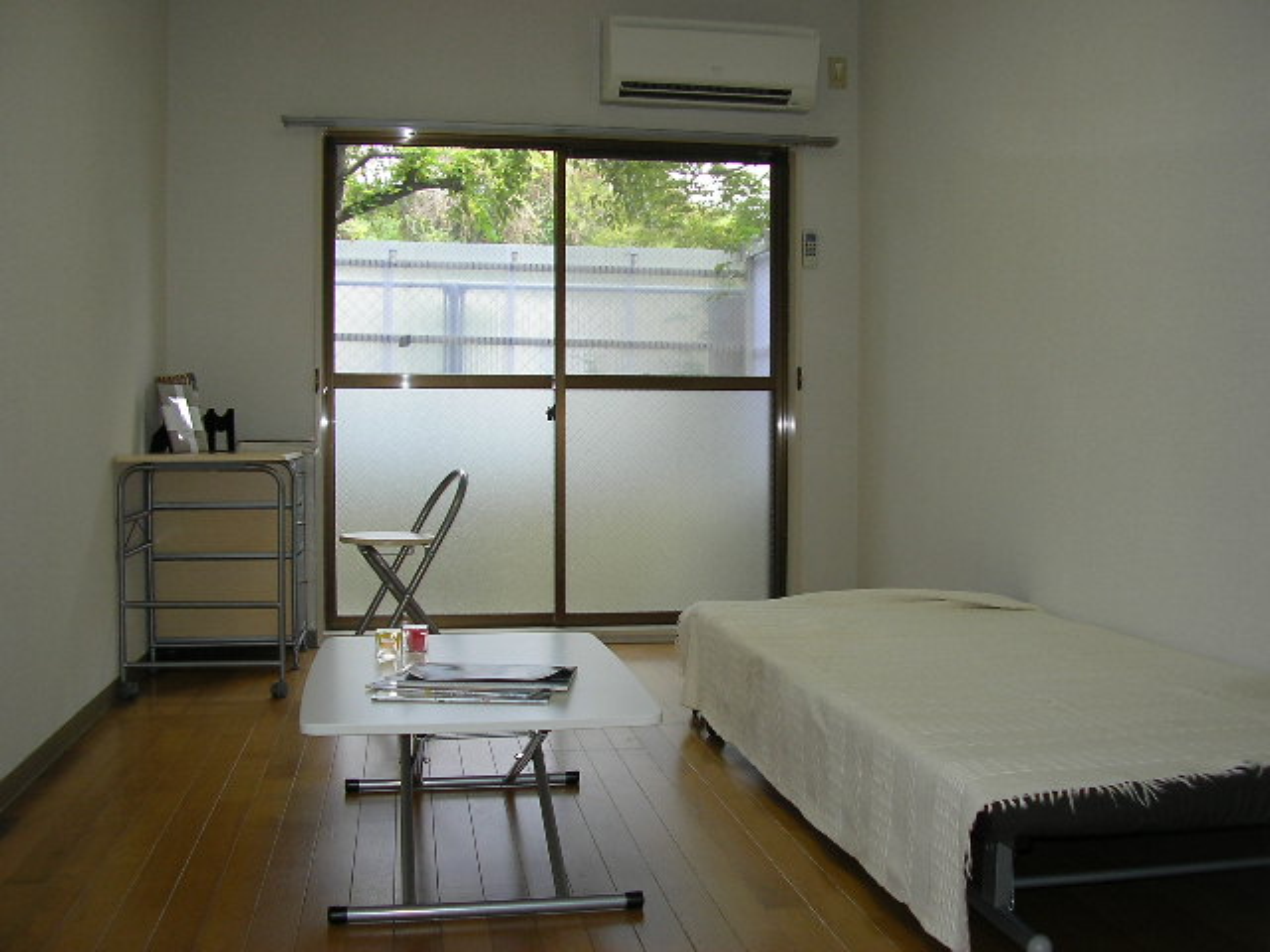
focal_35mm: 38
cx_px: 635
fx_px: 1394
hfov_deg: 49.0
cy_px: 476
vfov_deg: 37.7
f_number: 2.9
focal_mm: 5.8
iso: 50
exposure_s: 1/50
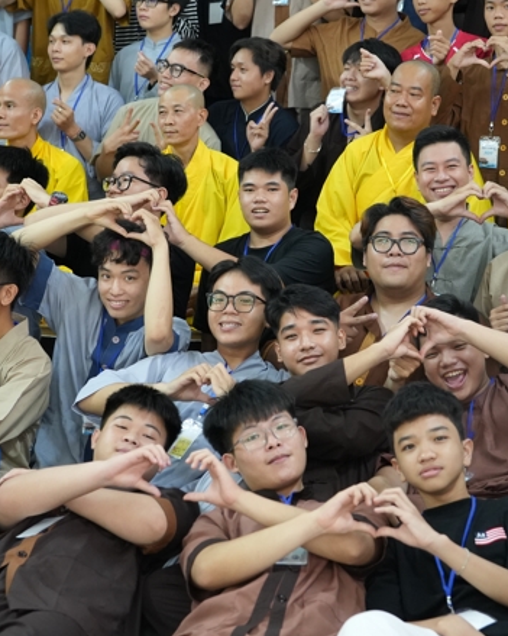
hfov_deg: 21.0
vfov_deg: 26.0
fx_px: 1372
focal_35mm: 73
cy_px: 251
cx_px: 293
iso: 3200
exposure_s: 1/100
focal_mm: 35
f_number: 2.8
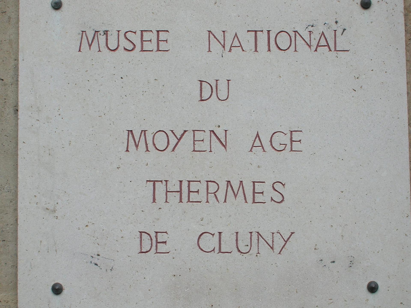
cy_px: 154
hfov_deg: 26.4
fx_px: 878
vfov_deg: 19.9
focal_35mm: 74
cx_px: 206
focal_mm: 12.3
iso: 50
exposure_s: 1/54
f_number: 6.7
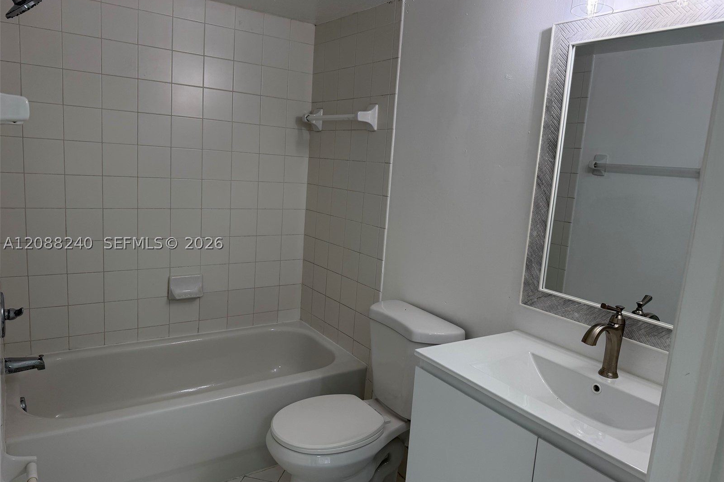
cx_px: 362
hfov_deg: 71.5
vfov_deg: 51.3
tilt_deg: -10.1
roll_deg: -3.5
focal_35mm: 25
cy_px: 243
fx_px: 503
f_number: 1.78
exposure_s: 1/168
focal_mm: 6.76
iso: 80
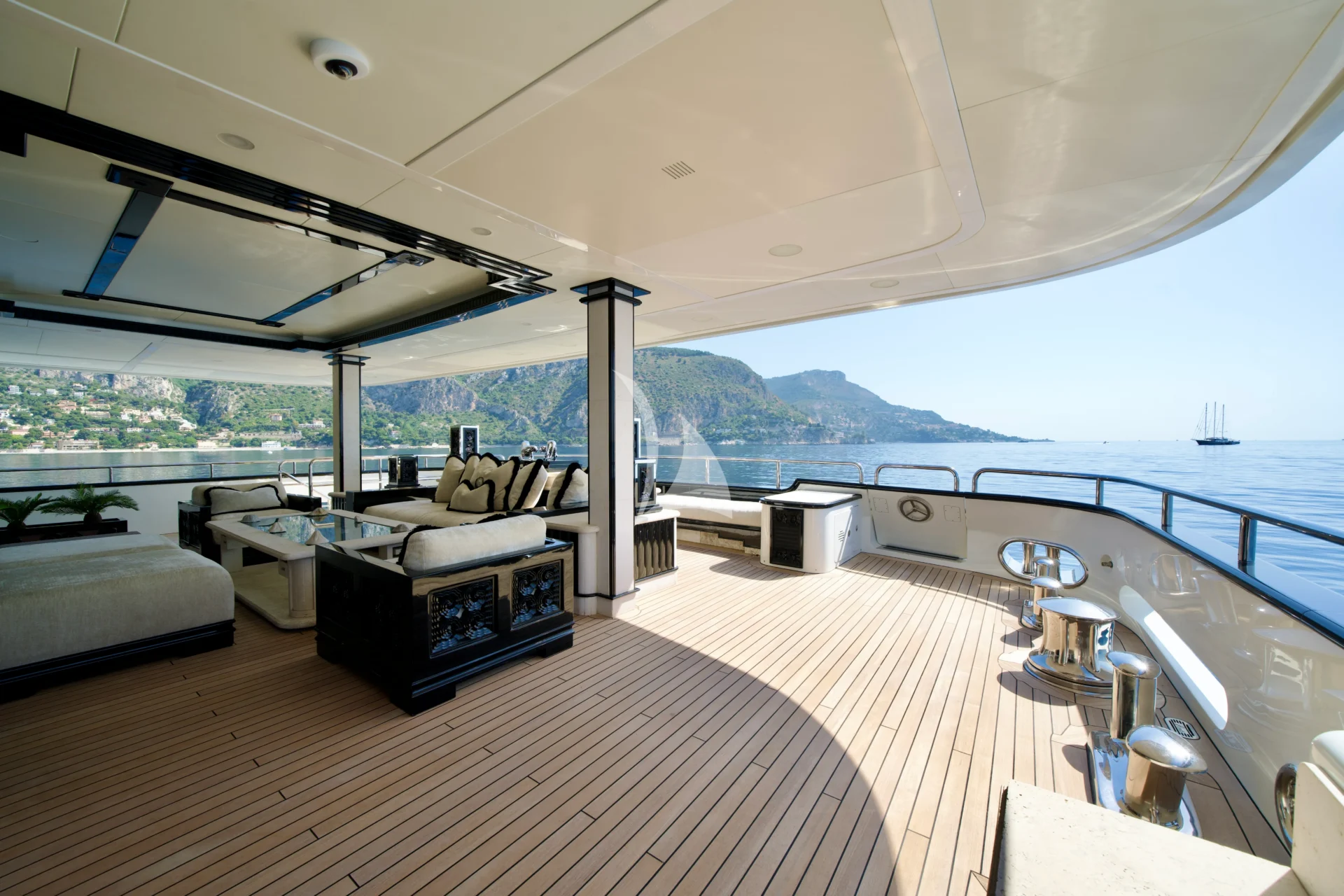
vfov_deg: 85.4
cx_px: 672
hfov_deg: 108.3
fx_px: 485
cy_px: 448
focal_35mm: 13
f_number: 8
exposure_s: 1/160
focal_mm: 13
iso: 100
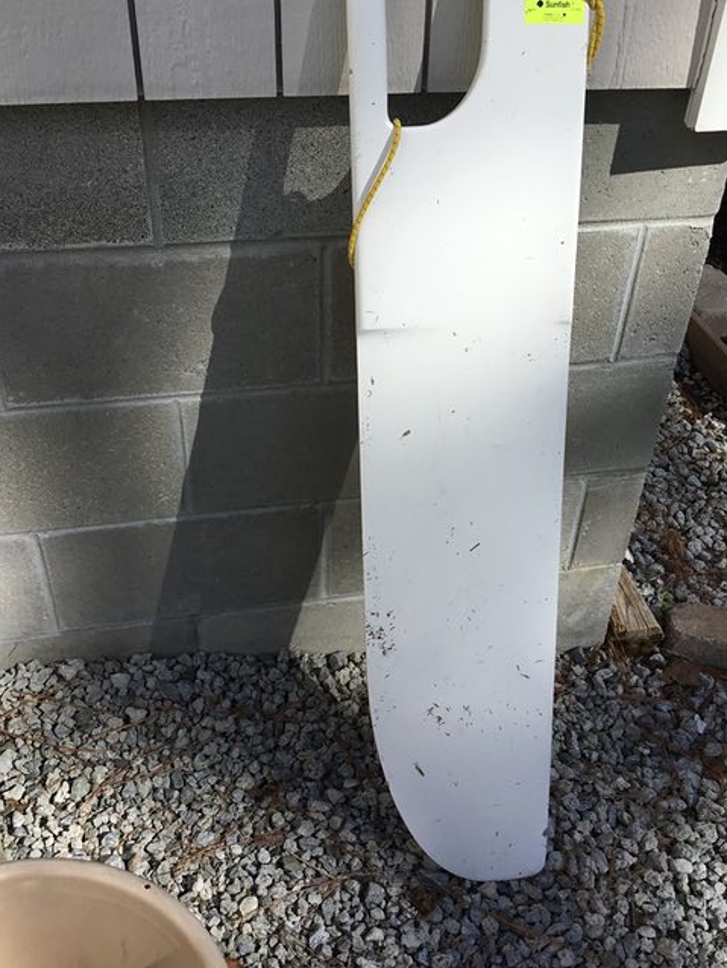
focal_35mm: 34
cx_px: 370
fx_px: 951
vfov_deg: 53.9
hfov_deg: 41.8
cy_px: 458
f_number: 2.4
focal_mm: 3.3
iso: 25
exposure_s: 1/1018
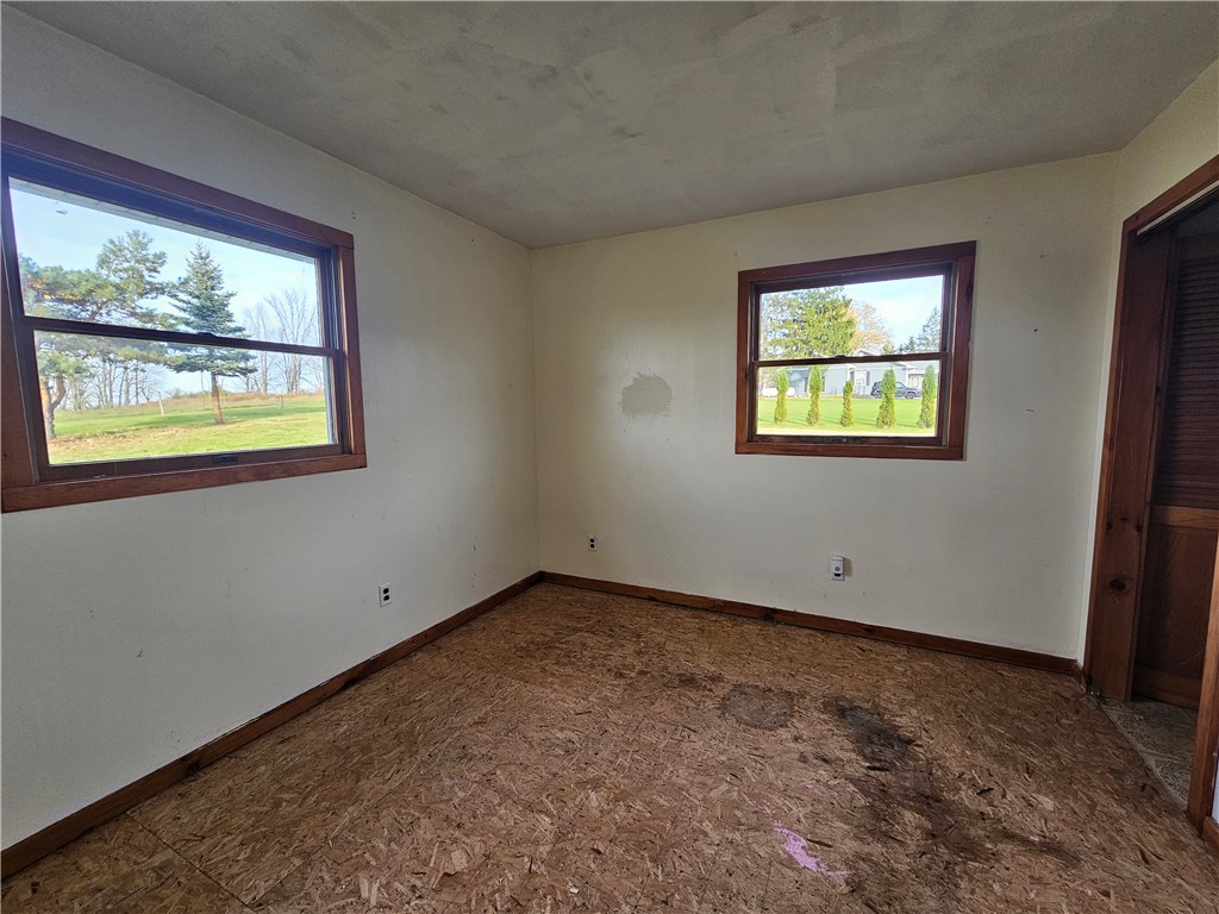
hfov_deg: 106.2
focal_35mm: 13
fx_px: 458
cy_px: 457
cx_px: 610
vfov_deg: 89.9
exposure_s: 1/77.4
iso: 100
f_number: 2.2
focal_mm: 2.2
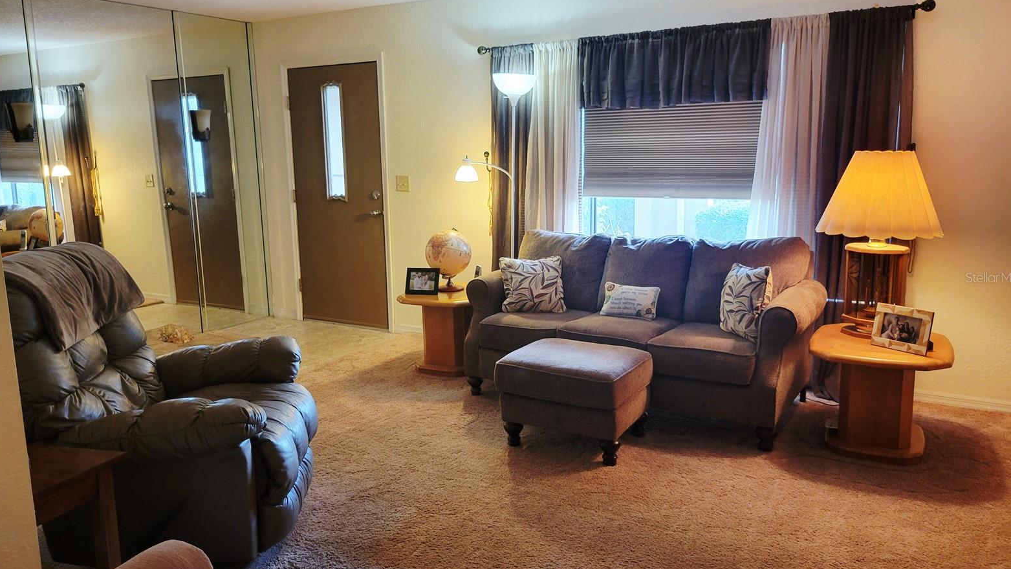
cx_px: 509
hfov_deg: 66.1
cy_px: 277
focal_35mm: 29
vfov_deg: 40.2
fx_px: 777
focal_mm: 5.4
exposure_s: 1/50.3
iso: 160
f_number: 1.8
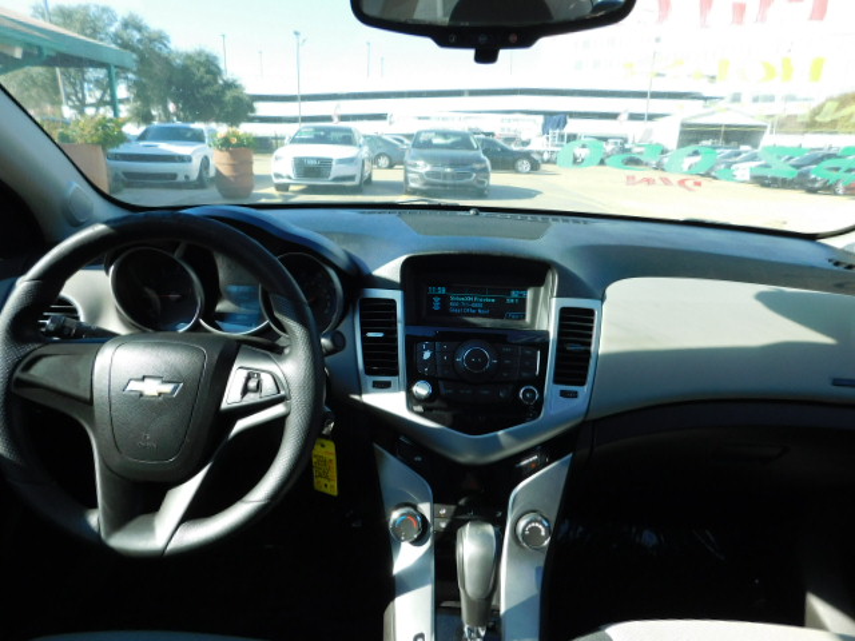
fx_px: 568
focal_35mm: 23
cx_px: 428
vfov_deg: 58.9
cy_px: 320
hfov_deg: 73.9
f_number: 3
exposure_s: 1/400
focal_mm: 4
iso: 125
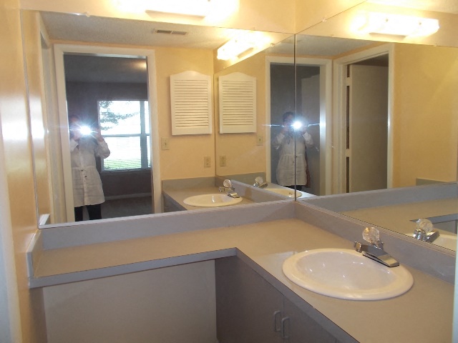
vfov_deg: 53.1
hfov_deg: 67.3
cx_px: 229
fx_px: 344
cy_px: 172
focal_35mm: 26
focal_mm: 4.6
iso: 80
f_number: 3.2
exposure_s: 1/50
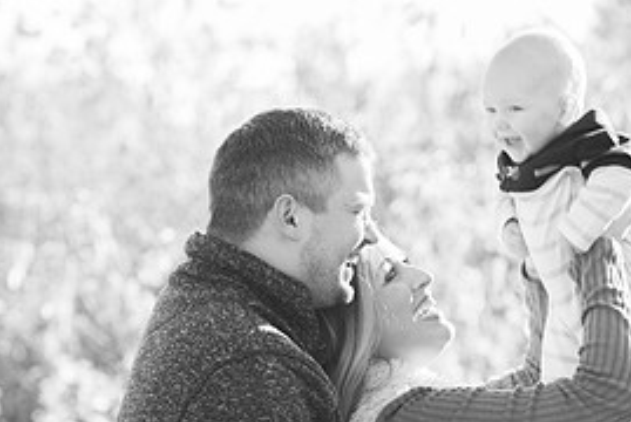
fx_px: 3211
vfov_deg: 7.5
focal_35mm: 183
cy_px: 379
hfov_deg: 11.2
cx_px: 443
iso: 100
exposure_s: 1/200
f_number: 3.2
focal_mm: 85
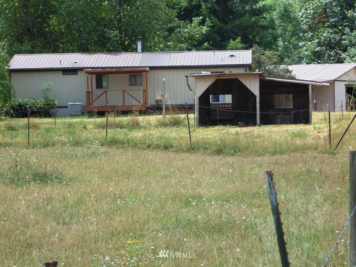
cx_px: 178
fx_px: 1594
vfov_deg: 9.6
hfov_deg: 12.7
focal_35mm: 155
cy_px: 134
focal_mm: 27.8
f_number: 5.2
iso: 80
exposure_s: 1/200
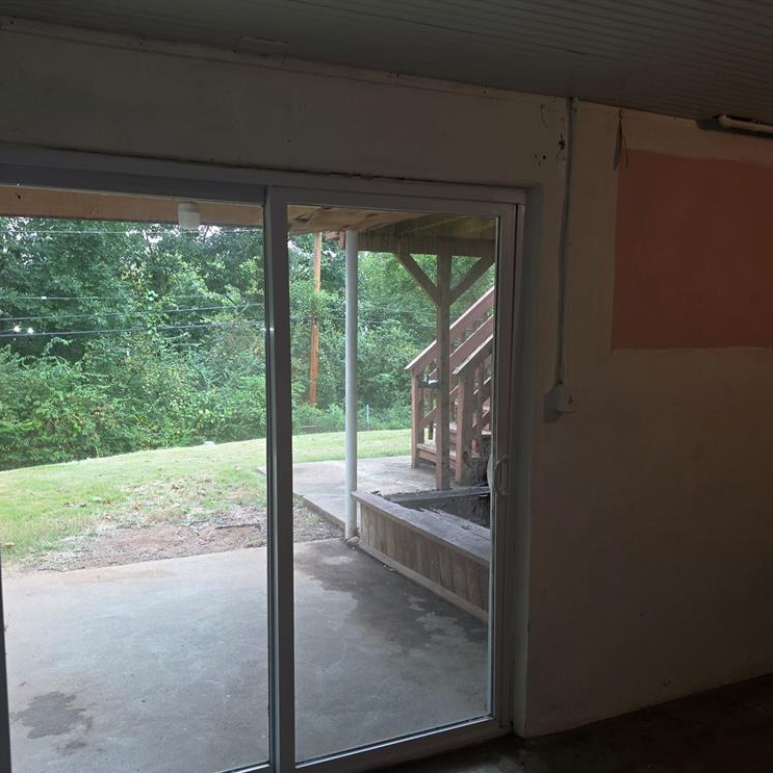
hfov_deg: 57.2
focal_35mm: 28
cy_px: 395
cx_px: 357
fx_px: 707
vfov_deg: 57.3
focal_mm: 6.5
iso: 20
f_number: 1.4
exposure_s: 1/60
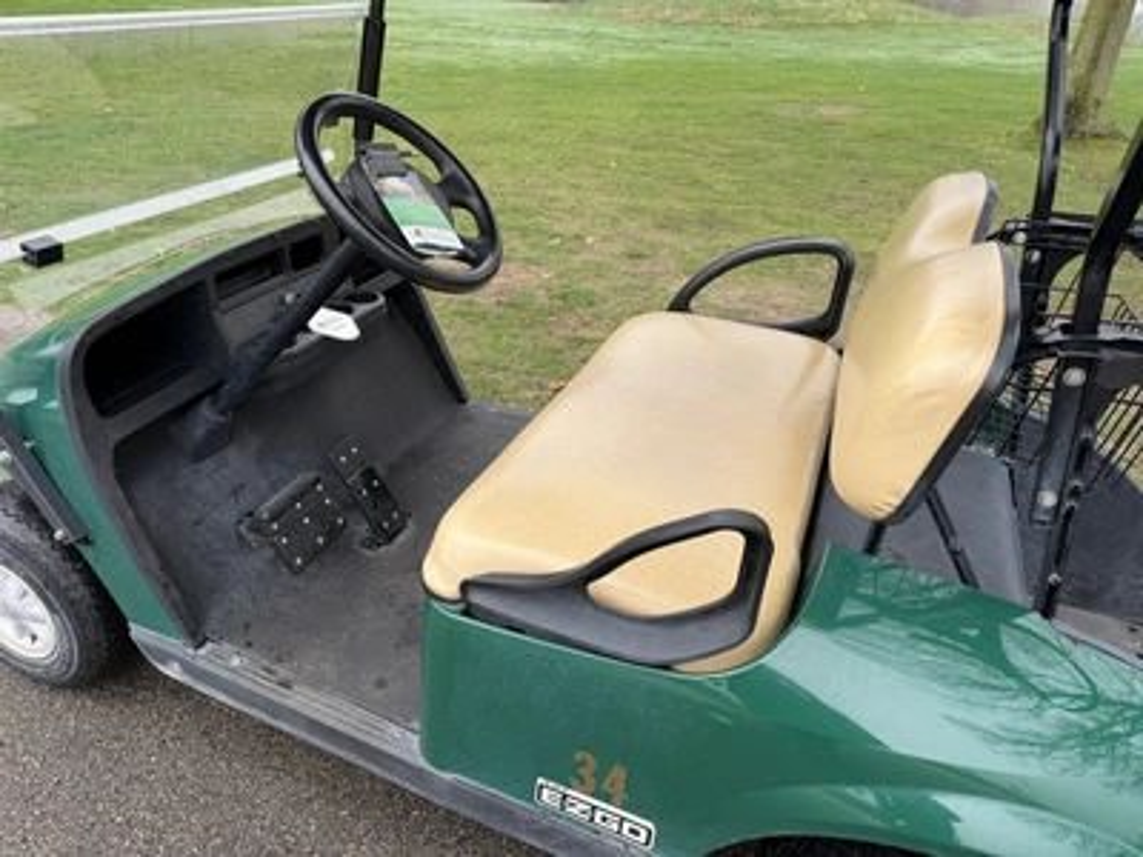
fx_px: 792
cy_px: 428
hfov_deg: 71.6
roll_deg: +0.6
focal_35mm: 24
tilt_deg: -27.7
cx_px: 572
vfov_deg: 56.8
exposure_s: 1/1018
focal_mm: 6.76
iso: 80
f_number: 1.78
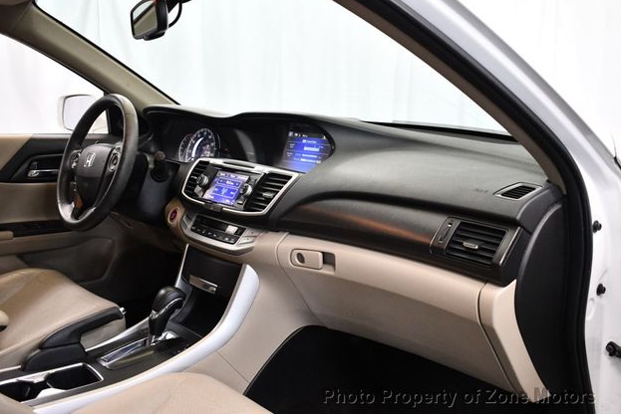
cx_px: 310
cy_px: 202
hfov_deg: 51.9
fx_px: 639
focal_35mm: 37
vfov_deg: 36.0
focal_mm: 18
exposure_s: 1/125
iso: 2000
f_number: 3.5
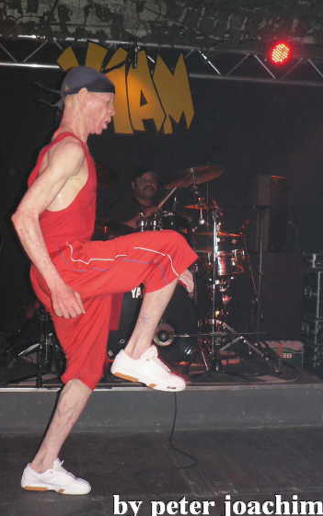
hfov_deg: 28.6
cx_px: 143
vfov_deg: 44.3
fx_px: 633
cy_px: 260
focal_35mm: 45
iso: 300
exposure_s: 1/60
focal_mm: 7.1
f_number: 2.8
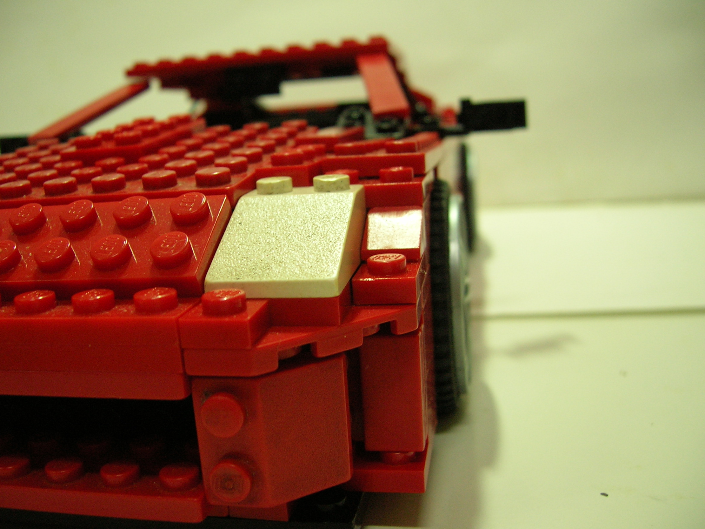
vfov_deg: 40.7
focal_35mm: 35
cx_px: 343
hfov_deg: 52.6
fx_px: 713
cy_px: 268
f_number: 2.9
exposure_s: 1/4.2
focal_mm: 5.7
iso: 99
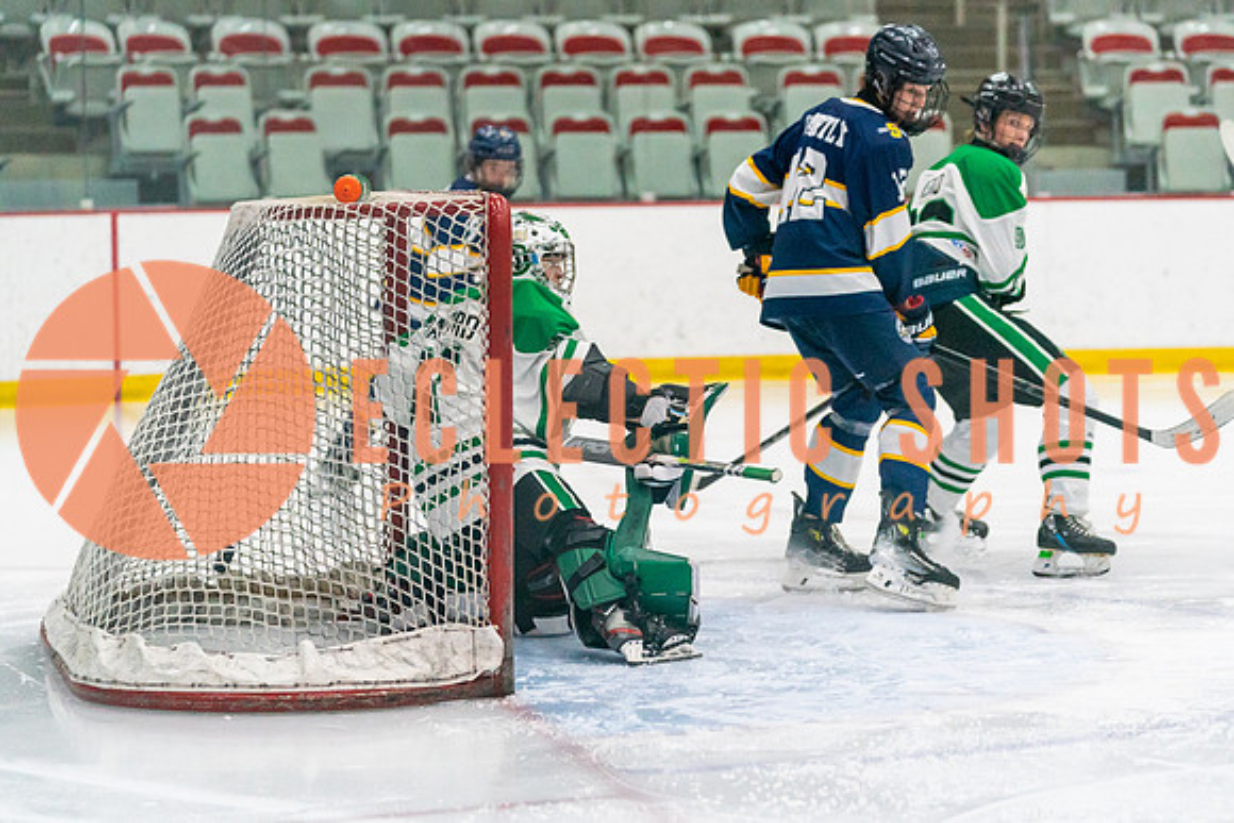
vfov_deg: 10.3
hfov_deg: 15.3
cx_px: 618
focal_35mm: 134
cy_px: 501
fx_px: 4581
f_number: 2.8
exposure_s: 1/1600
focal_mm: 106
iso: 4000
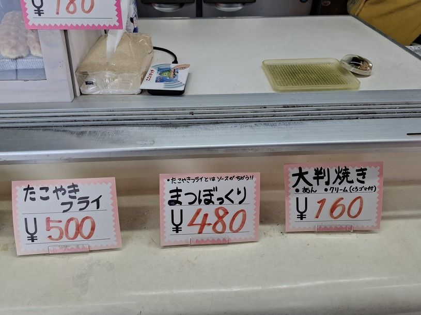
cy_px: 158
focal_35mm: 23
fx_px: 280
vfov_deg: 58.9
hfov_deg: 73.9
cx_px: 210
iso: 50
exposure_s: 1/108
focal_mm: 5.54
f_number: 1.8
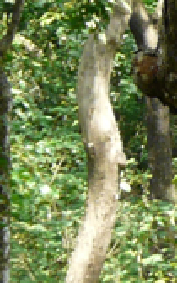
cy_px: -20
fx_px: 3867
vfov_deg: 4.2
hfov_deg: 2.5
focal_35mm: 501
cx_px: 821
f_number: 3.2
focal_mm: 10.2
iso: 100
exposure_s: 1/80
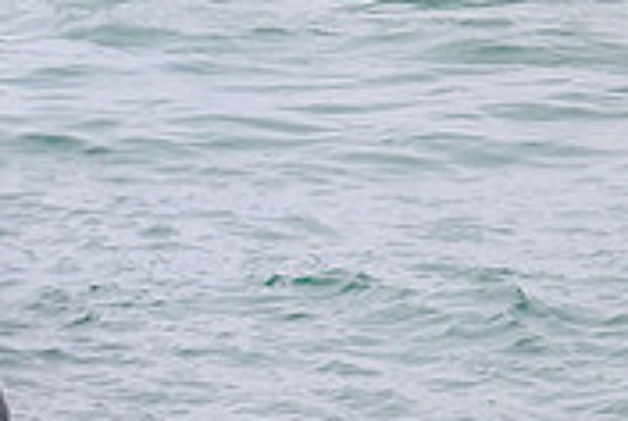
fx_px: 40224
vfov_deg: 0.6
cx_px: -280
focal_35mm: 2302
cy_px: 516
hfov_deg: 0.9
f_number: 11
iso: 900
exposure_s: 1/2000
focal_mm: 620
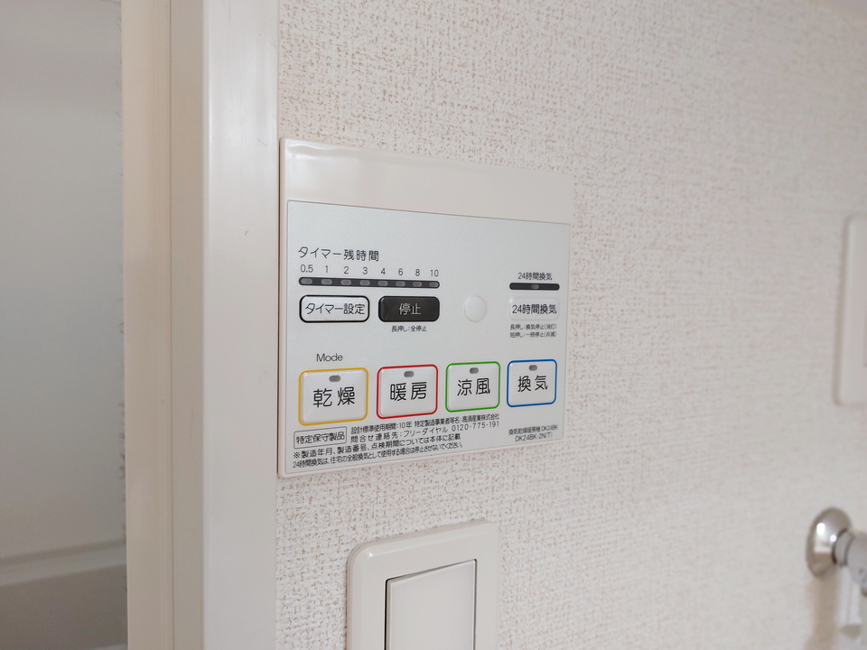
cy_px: 325
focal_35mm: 24
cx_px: 434
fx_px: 601
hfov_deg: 71.6
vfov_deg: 56.8
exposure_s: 1/25
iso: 64
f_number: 1.8
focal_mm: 5.23
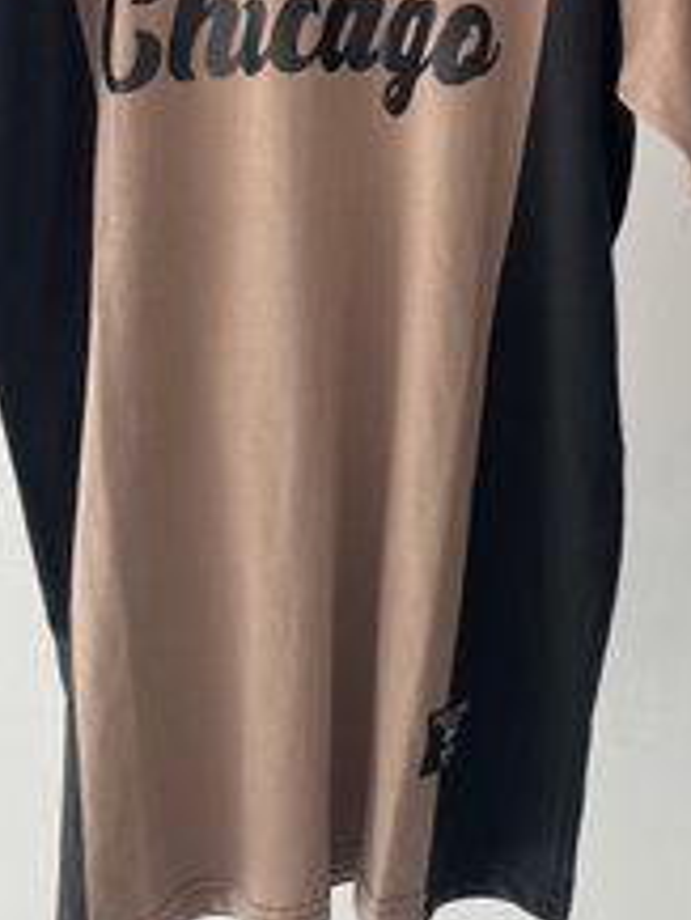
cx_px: 674
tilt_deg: +1.7
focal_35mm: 64
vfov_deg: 28.3
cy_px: -11
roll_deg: +0.2
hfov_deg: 22.2
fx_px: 1702
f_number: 1.6
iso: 80
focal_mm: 4.2
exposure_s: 1/121
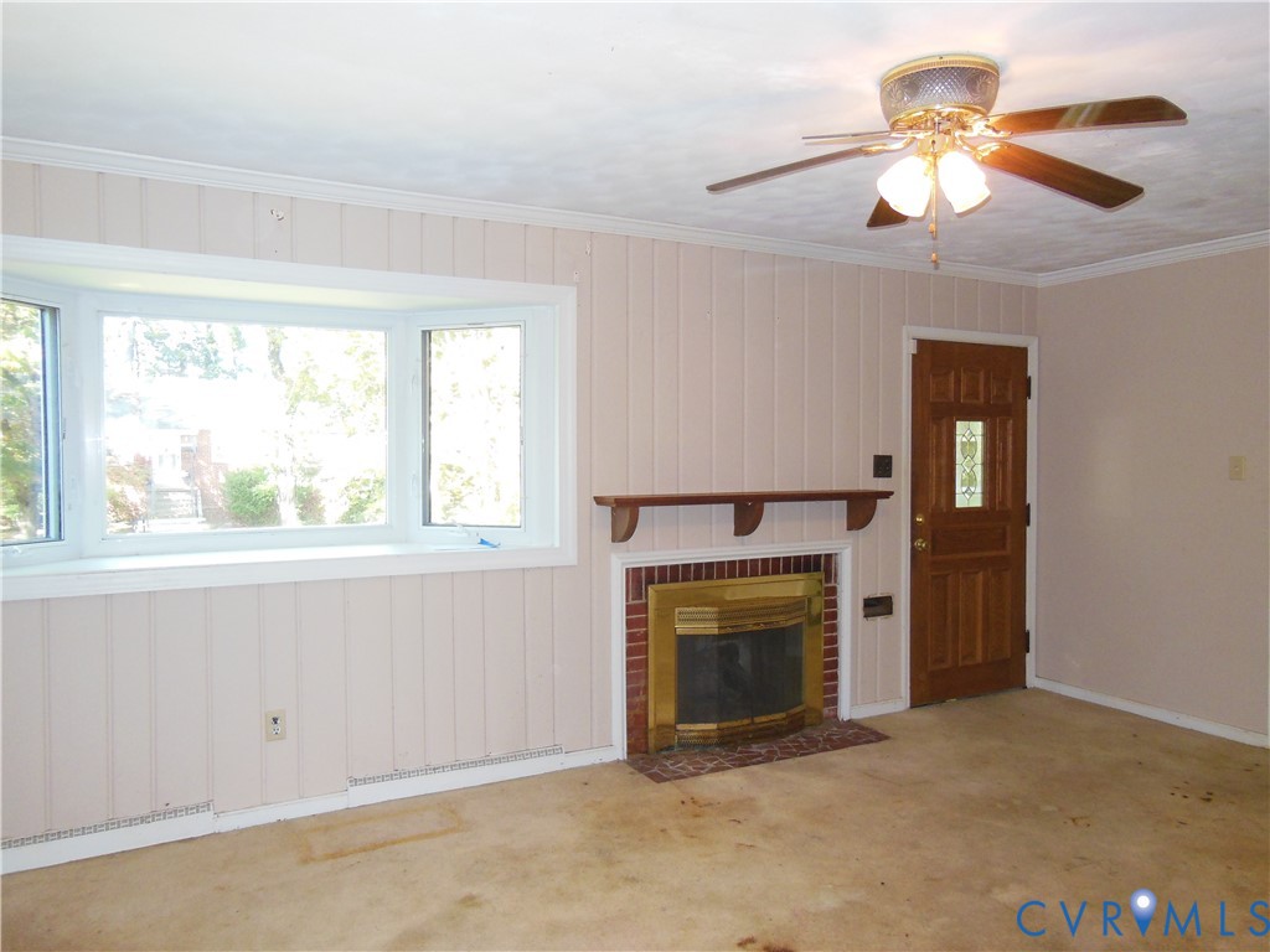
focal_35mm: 25
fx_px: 917
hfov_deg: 69.4
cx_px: 635
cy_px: 476
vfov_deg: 54.9
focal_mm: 4.5
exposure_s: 1/30
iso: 400
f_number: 3.5
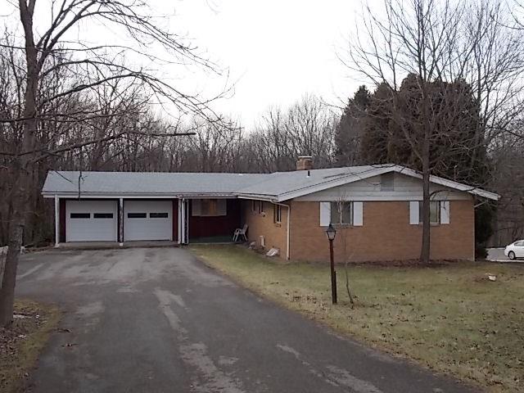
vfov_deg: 38.7
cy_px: 196
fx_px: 560
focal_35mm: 37
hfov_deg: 50.1
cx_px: 262
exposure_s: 1/320
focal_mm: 6.6
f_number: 3.5
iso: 80
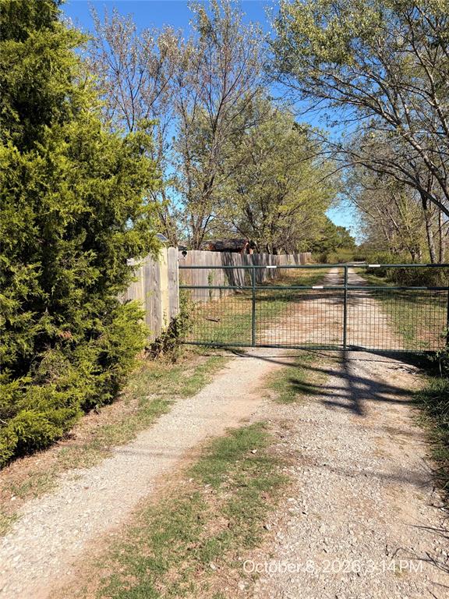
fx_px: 450
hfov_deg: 53.1
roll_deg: +2.9
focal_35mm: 26
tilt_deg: -5.4
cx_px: 224
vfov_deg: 67.3
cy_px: 300
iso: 50
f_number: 1.6
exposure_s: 1/2985
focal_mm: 5.96
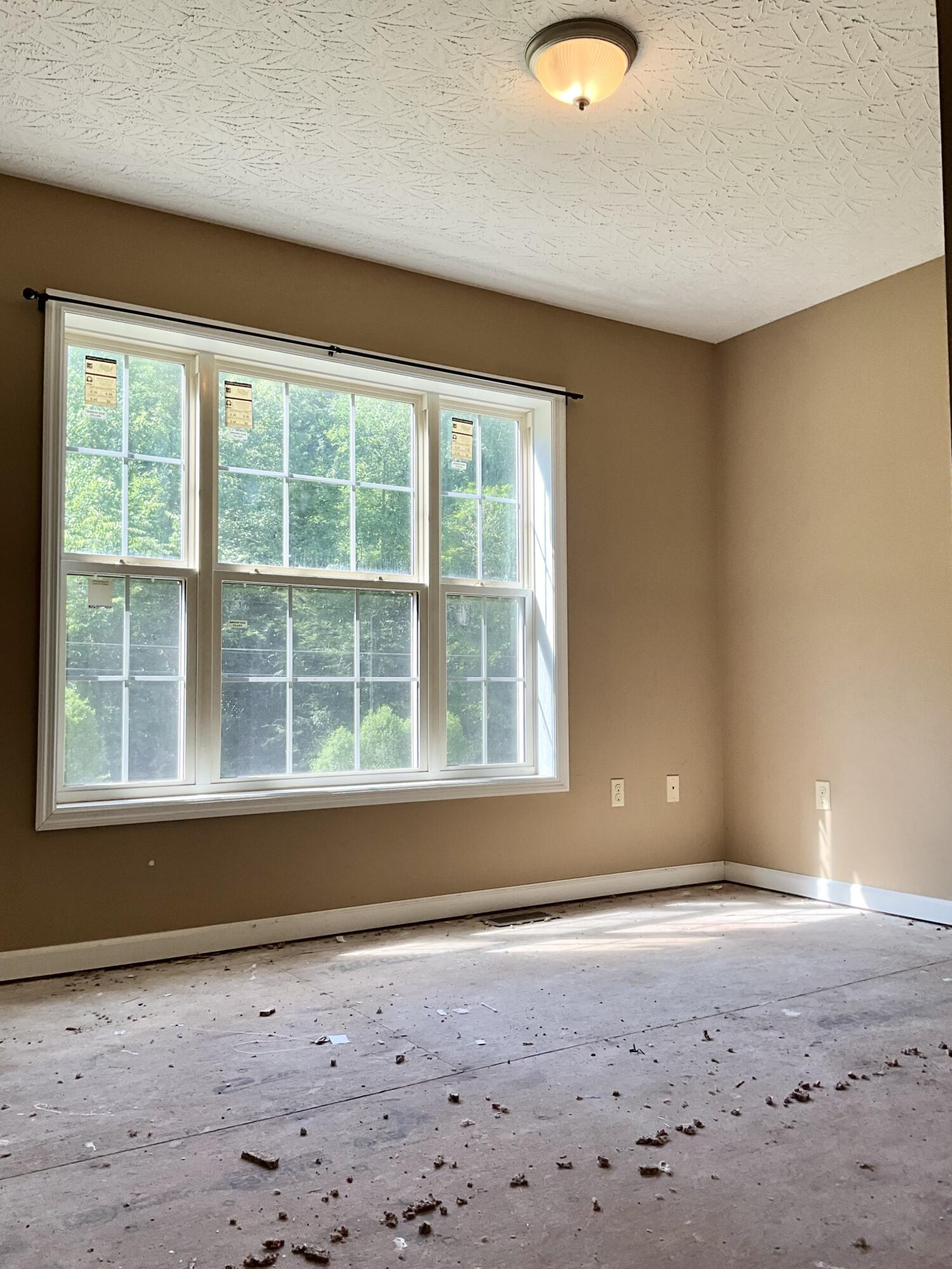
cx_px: 476
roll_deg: +0.4
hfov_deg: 48.2
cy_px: 634
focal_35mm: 29
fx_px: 1063
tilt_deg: +2.5
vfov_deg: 61.7
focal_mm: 3
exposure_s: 1/120
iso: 32
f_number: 1.8
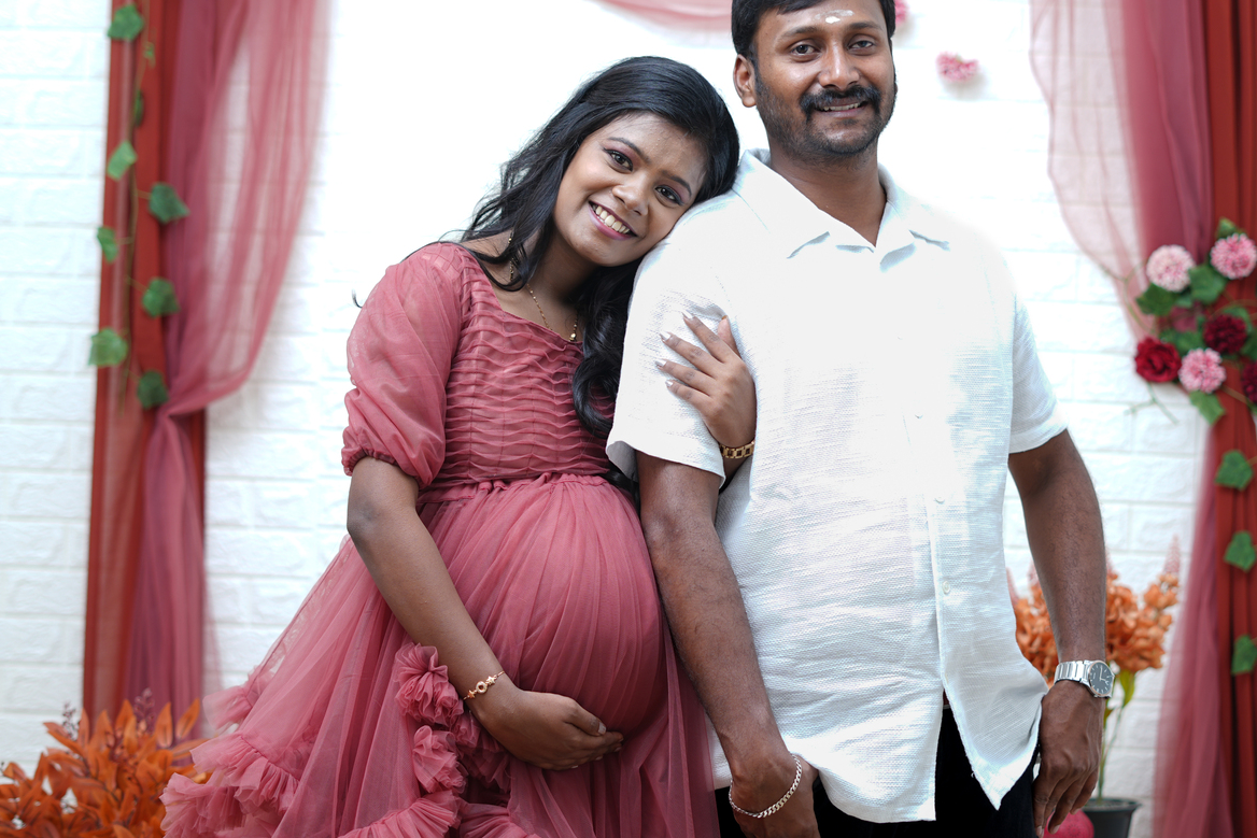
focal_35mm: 75
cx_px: 717
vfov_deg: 18.2
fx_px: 2619
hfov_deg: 27.0
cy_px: 409
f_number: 2.2
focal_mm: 50
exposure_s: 1/200
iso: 50
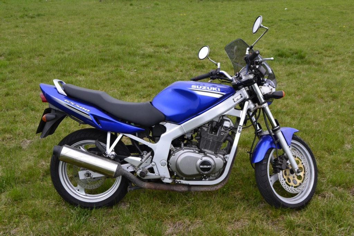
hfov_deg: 49.6
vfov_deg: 34.2
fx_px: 383
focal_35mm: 39
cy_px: 118
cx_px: 177
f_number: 10
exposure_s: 1/160
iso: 400
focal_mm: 26
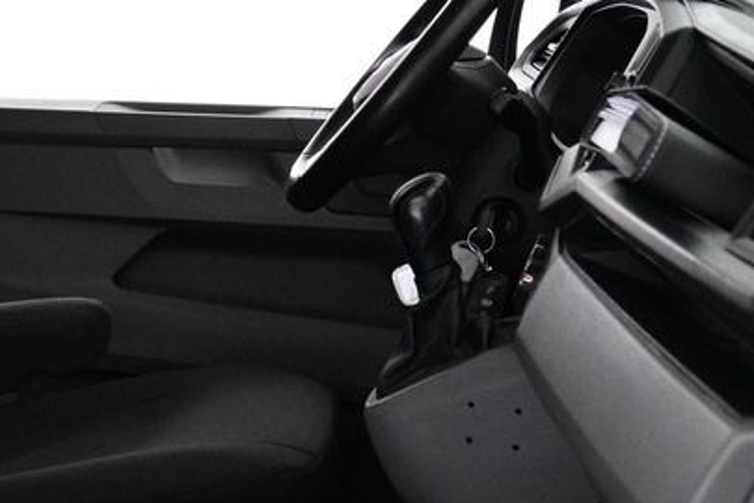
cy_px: 289
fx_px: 2011
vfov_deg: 14.2
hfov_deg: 20.7
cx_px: 47
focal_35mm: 96
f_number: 3.5
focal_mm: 16
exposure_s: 1/40
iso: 1600
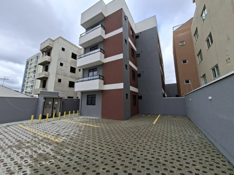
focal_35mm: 13
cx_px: 117
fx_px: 88
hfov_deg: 106.2
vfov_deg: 89.9
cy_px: 88
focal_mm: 1.74
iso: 40
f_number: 2.2
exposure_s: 1/666
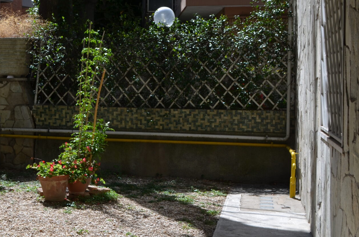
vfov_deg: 17.2
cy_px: 81
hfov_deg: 24.8
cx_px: 24
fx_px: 786
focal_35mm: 79
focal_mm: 26
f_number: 7.1
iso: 100
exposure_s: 1/200
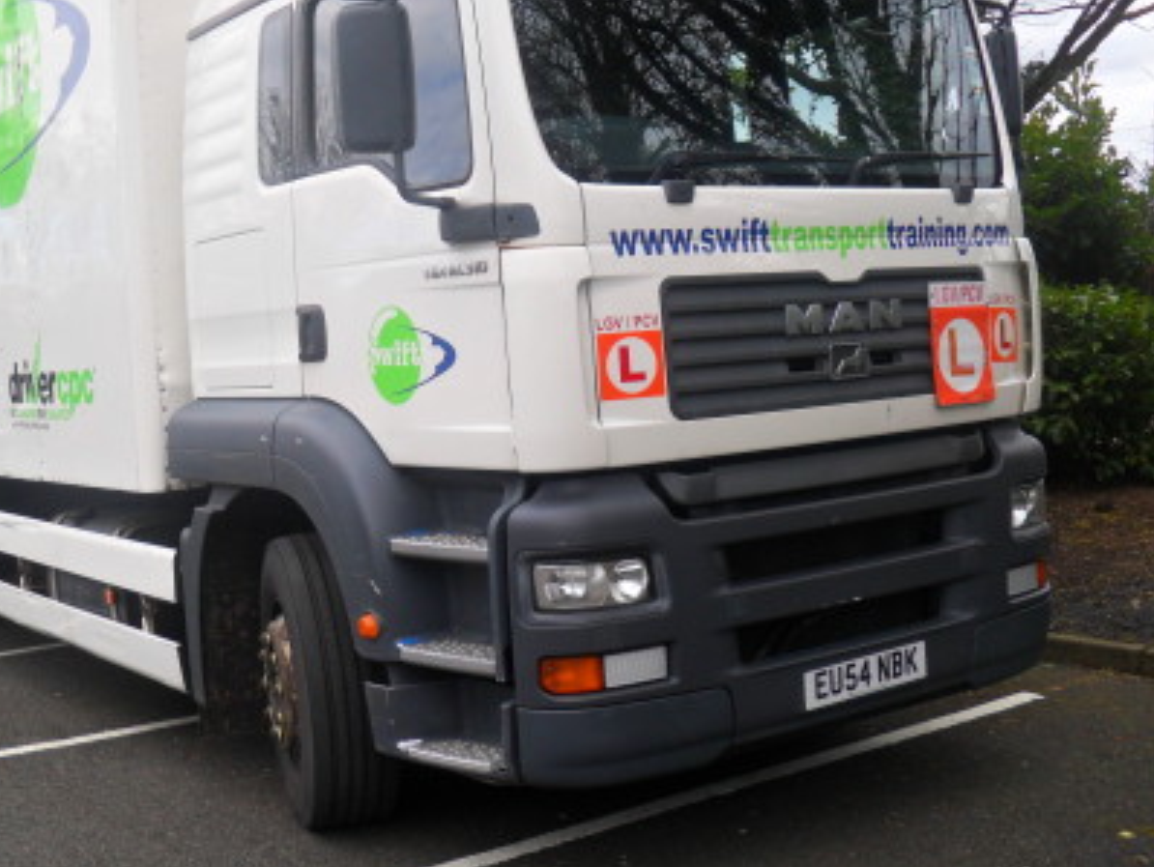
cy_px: 342
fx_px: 1501
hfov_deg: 41.7
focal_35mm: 45
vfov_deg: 32.1
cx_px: 418
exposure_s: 1/350
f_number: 3
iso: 80
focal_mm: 6.3
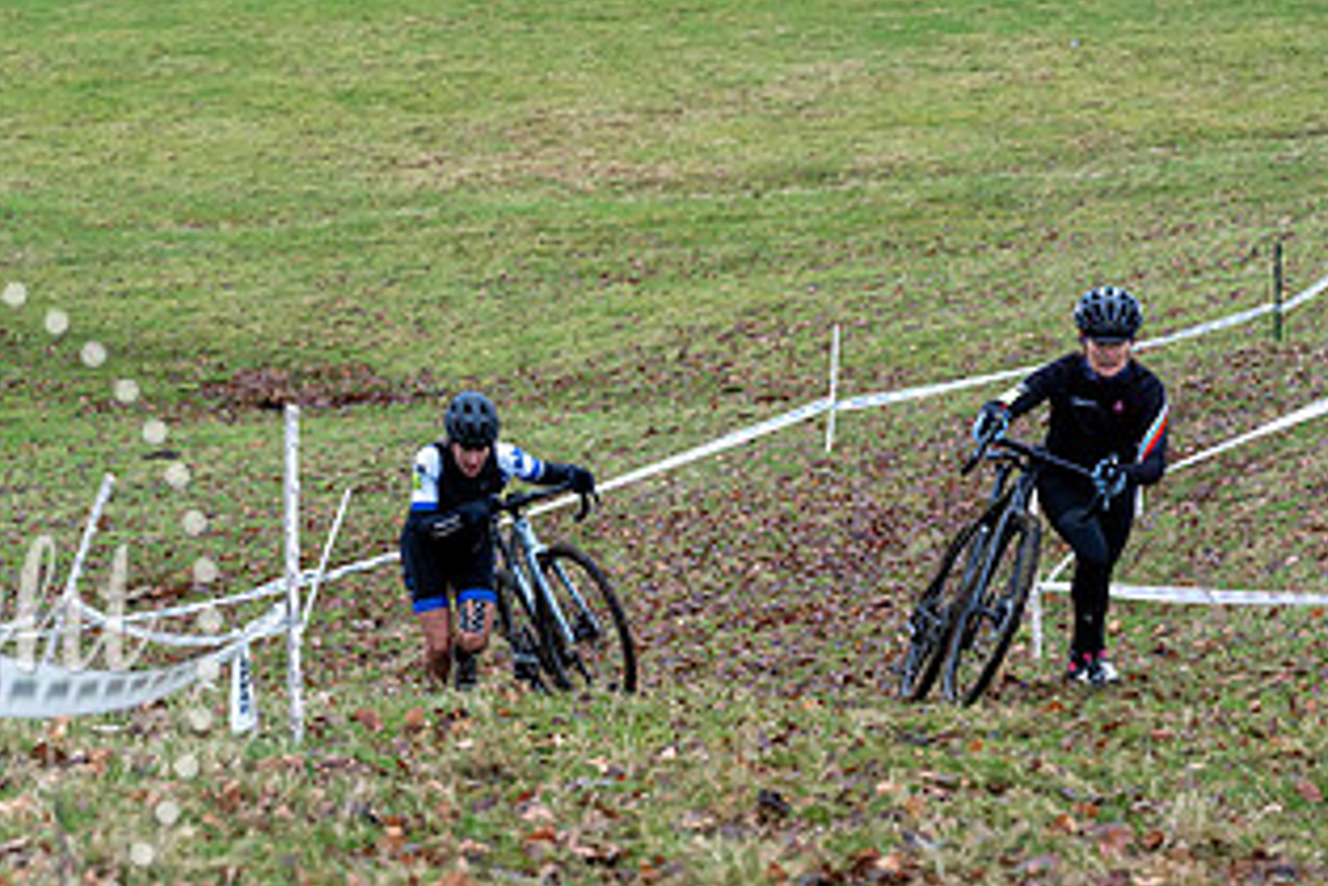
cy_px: 411
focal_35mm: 129
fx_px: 4758
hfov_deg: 15.9
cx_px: 481
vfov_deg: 10.6
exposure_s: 1/1000
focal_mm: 70
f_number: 3.5
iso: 1000
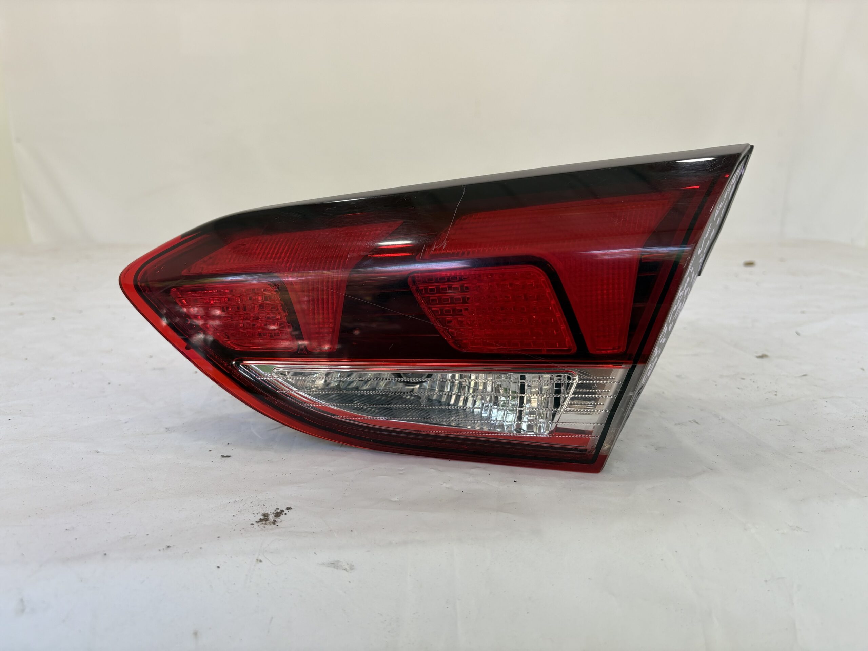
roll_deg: +0.3
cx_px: 434
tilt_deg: -14.1
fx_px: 652
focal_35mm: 26
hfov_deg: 67.3
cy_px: 326
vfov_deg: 53.1
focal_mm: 5.96
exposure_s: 1/123
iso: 32
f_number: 1.6
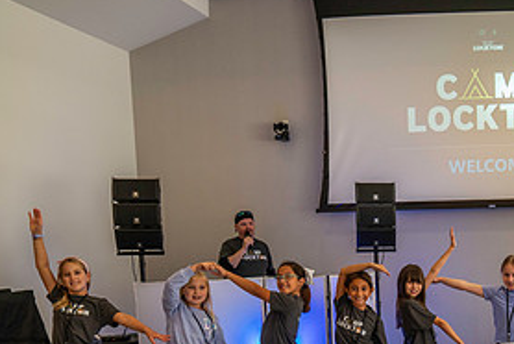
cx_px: 529
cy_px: 315
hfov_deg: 35.3
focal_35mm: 50
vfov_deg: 26.1
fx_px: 715
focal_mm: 24
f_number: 4
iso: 1600
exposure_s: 1/160
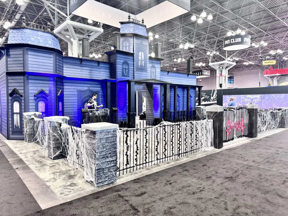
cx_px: 144
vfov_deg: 56.8
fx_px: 200
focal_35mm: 24
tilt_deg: -3.4
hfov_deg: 71.6
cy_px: 108
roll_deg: +0.4
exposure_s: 1/60
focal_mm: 6.76
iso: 400
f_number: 1.78
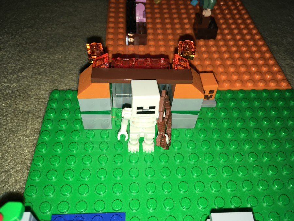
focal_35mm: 29
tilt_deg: -50.1
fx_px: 246
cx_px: 147
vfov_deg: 48.2
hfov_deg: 61.7
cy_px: 110
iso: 25
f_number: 2.2
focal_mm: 4.15
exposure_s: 1/161
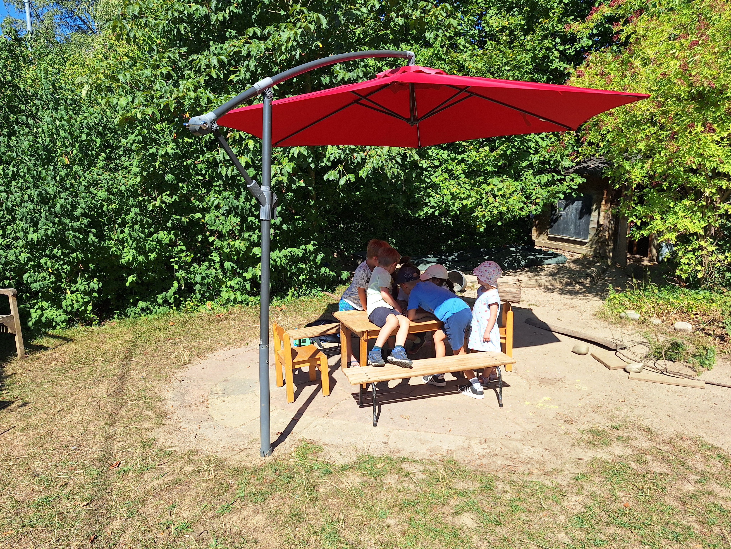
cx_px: 366
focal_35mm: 23
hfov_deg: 73.9
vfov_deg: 58.9
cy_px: 274
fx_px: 486
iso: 40
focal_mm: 5.54
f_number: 1.8
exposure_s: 1/1976
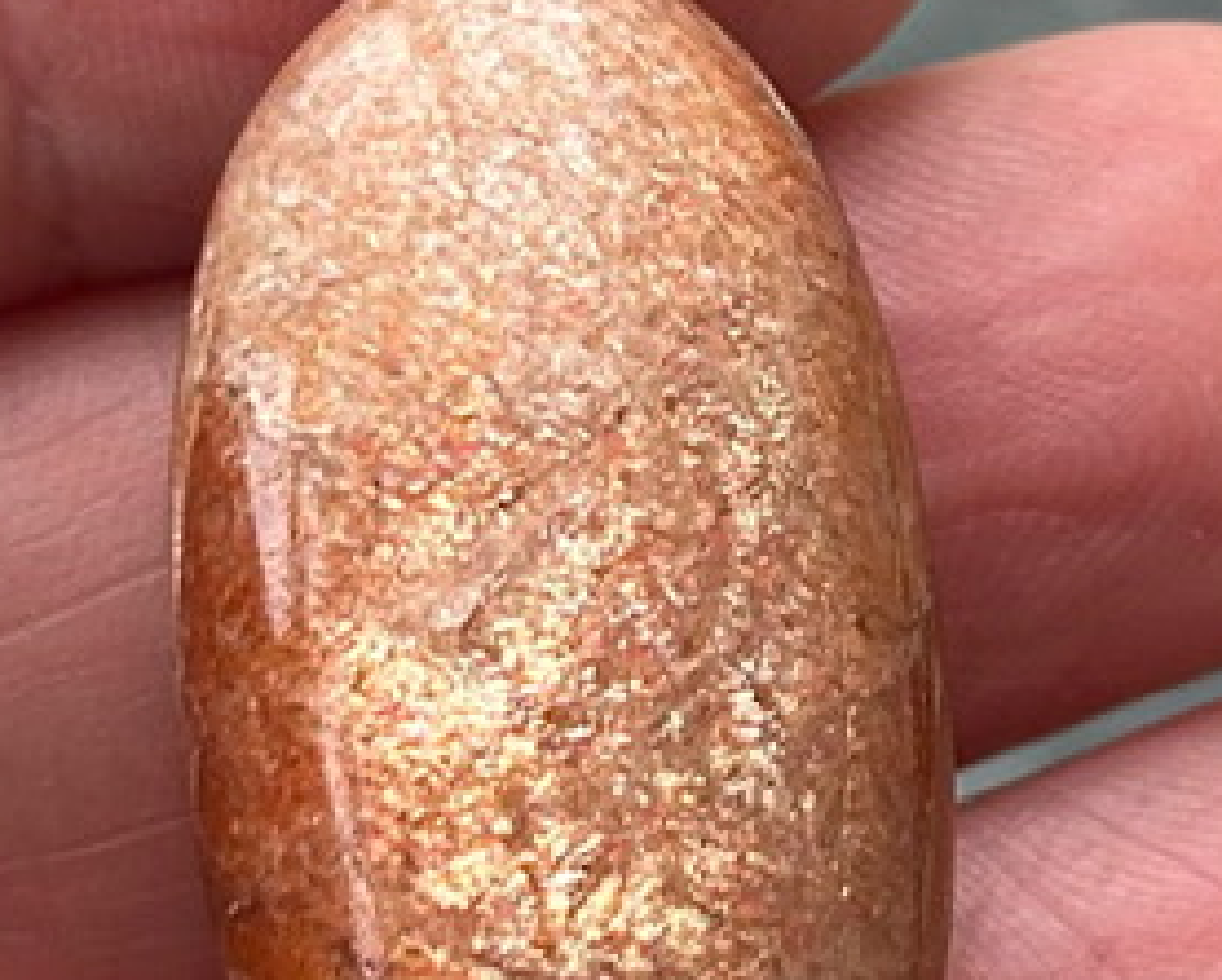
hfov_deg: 46.8
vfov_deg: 38.0
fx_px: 1411
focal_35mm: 39
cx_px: 576
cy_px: 631
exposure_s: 1/121
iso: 100
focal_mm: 5.7
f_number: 1.5
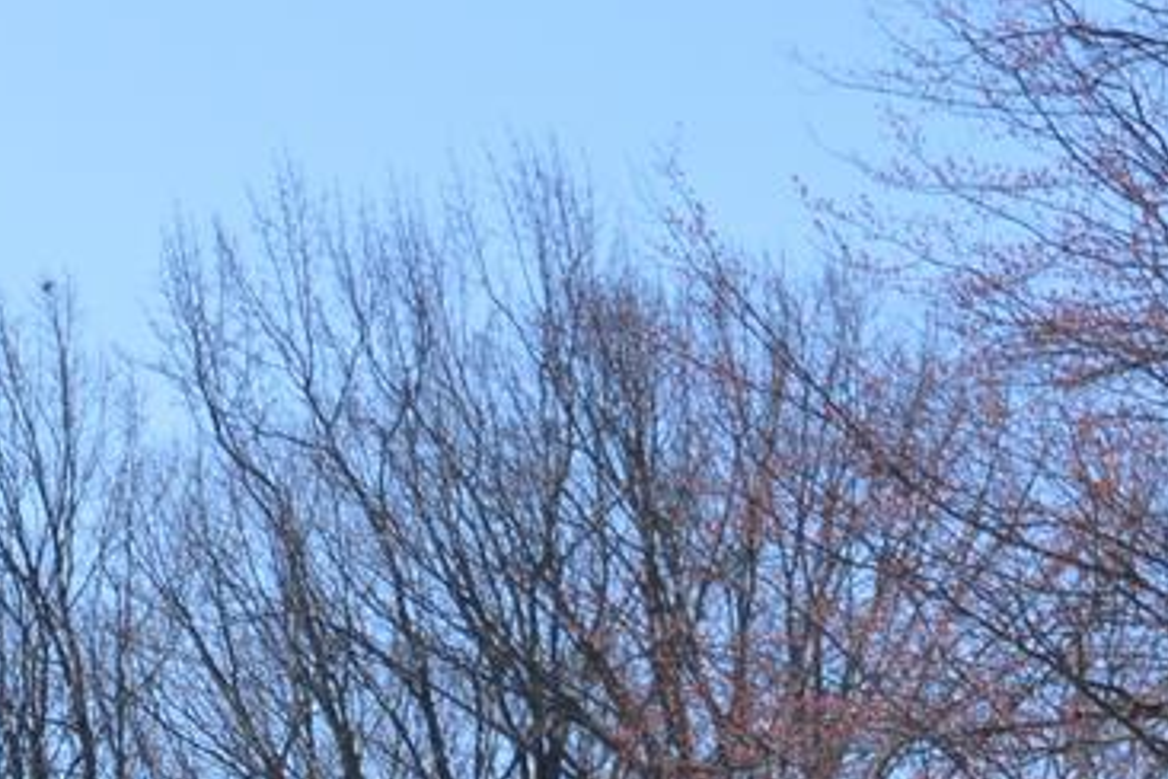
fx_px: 9246
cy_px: 1528
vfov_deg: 4.8
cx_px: -1270
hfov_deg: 7.0
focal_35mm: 285
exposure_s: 1/250
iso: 100
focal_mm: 34
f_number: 8
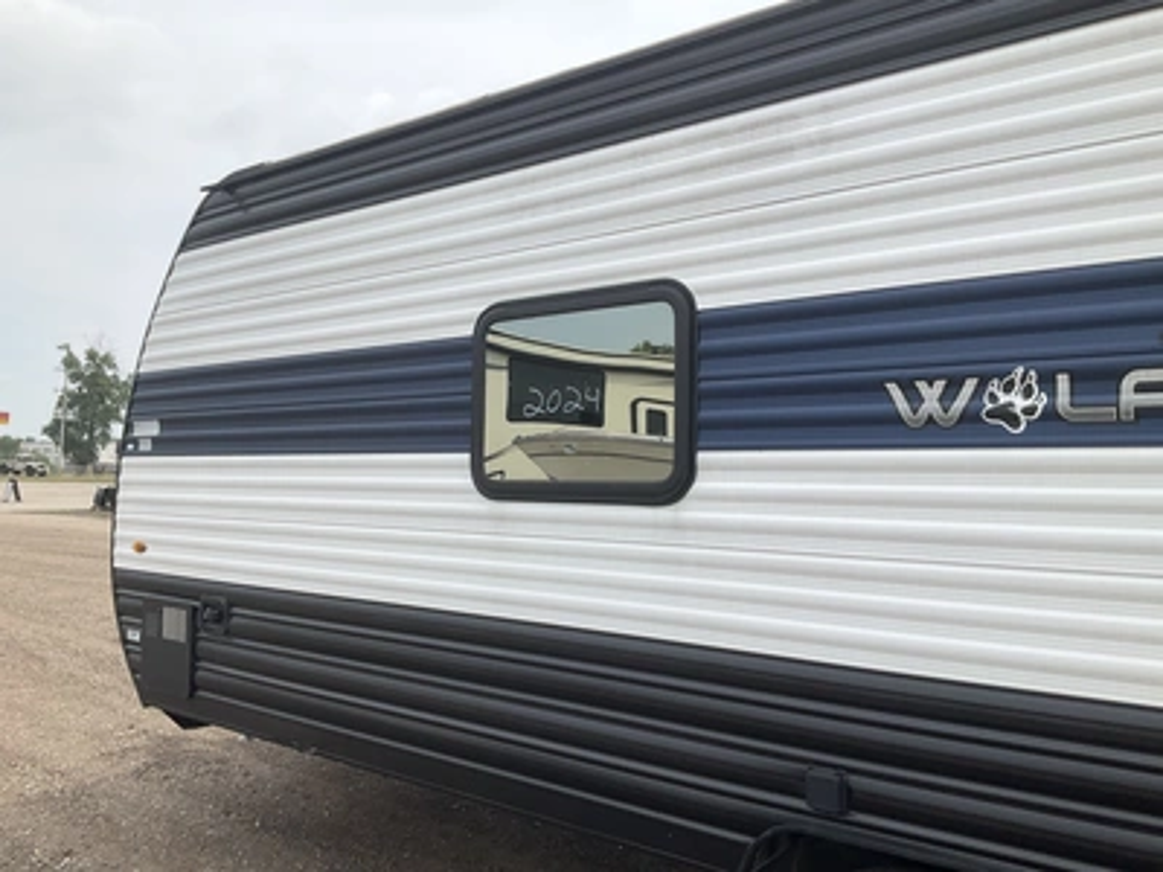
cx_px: 582
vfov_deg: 48.2
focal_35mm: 29
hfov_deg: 61.7
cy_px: 436
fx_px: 974
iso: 25
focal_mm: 3
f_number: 1.8
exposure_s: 1/1786
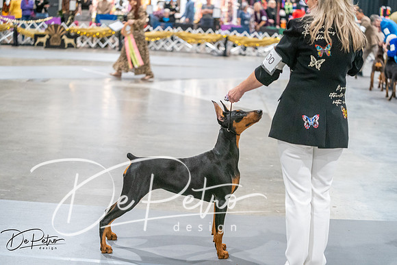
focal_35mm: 70
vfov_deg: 19.5
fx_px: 772
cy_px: 132
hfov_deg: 28.8
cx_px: 198
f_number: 2.8
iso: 6400
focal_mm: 70
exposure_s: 1/250
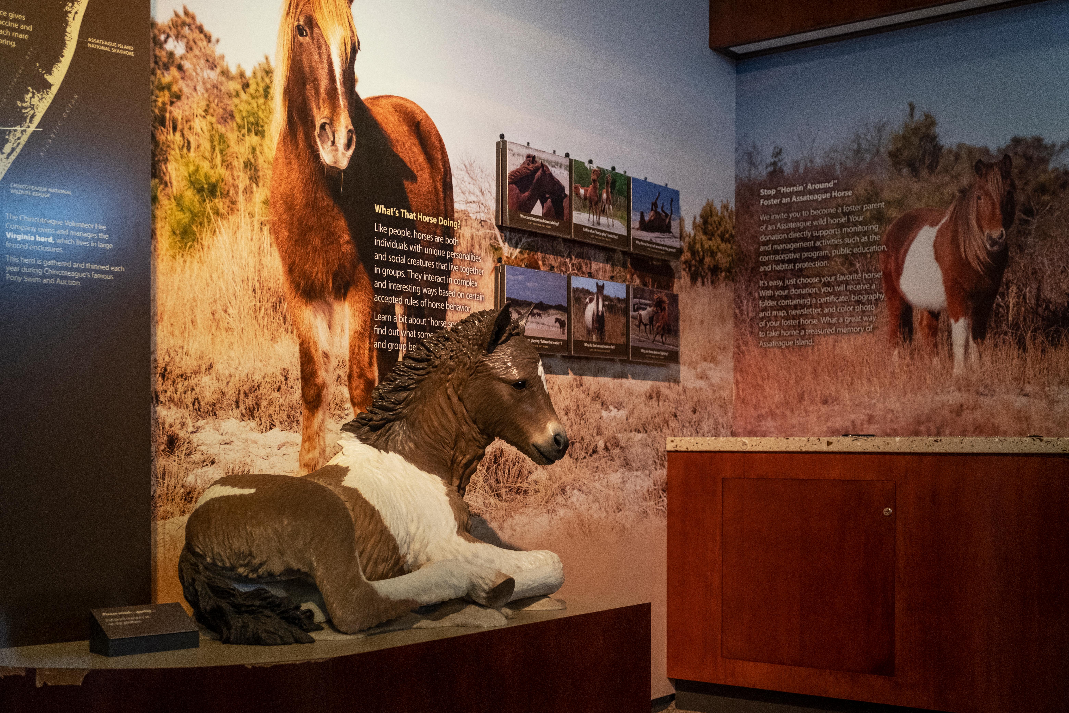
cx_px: 534
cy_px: 356
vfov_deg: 29.9
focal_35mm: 45
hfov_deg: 43.6
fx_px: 1336
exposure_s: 1/500
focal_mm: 30.2
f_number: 2.8
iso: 1600
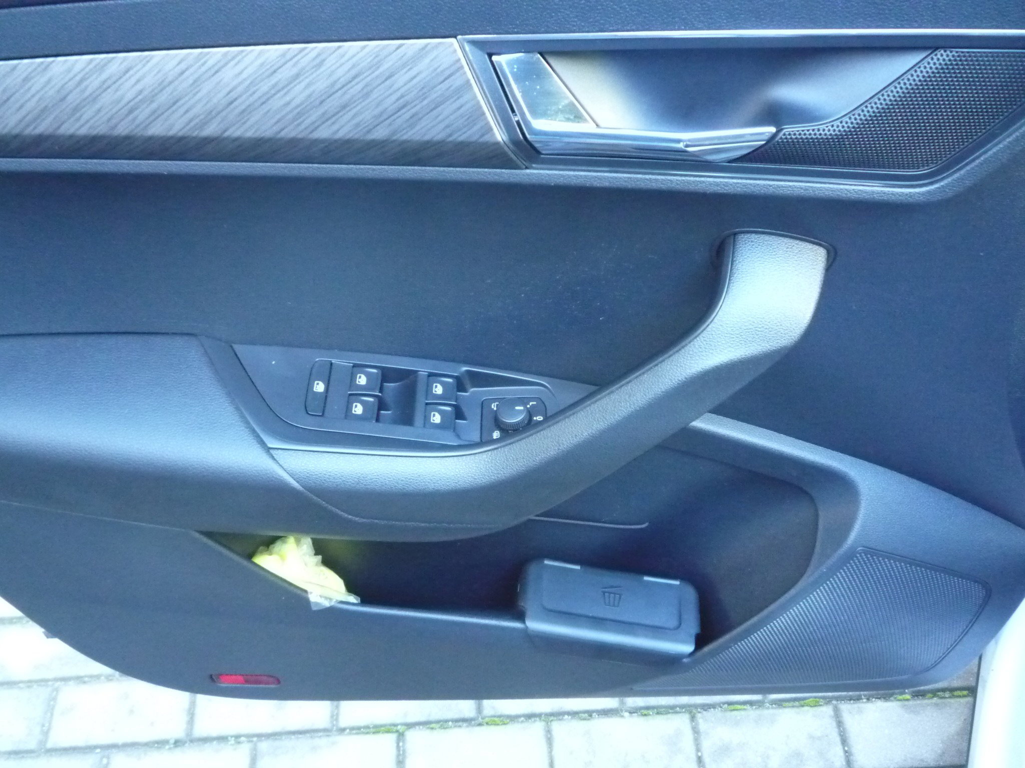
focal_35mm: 30
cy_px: 384
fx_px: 888
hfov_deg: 60.0
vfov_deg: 46.8
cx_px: 512
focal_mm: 5.2
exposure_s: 1/15
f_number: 3.3
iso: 800
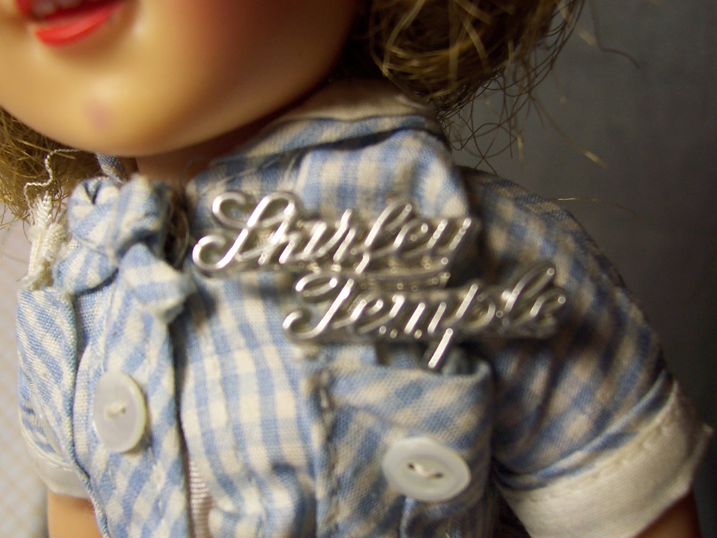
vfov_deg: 38.7
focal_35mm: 37
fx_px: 766
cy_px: 269
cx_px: 358
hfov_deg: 50.1
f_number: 2.8
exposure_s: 1/60
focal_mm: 5.6
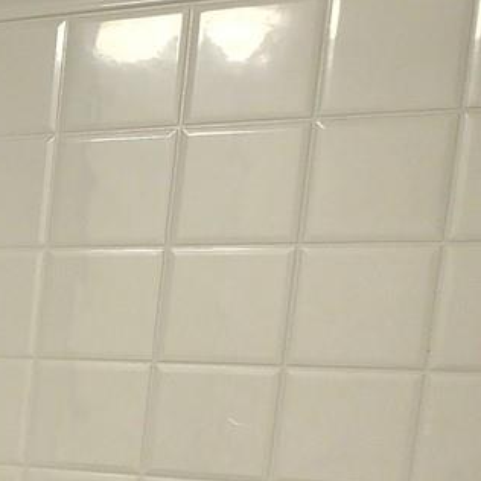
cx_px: -725
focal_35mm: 103
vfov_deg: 16.1
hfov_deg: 12.6
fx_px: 1619
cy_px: 618
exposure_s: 1/120
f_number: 1.8
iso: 80
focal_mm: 6.4
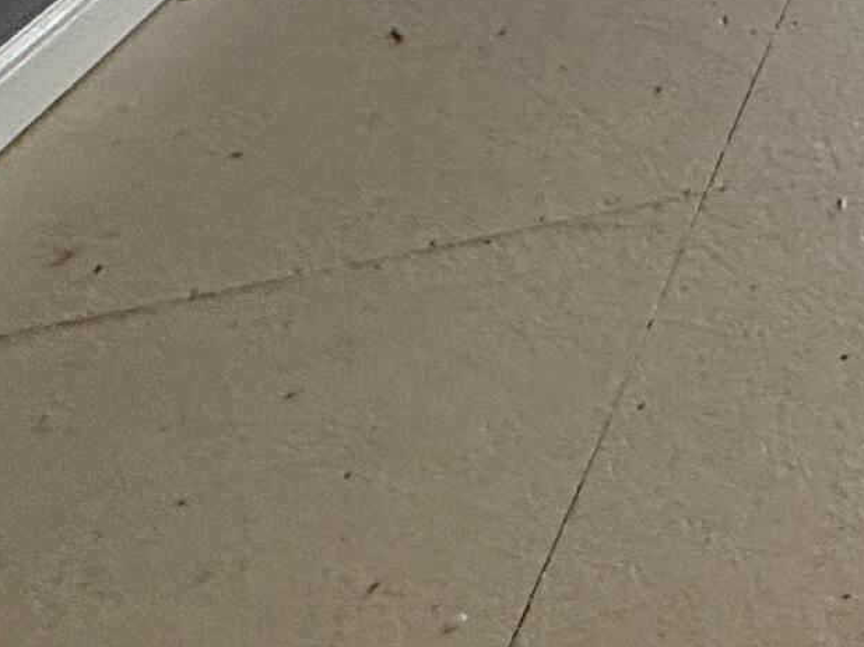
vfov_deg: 14.7
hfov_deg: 17.2
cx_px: 1859
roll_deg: -0.2
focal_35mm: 68
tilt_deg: -2.5
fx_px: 1697
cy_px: -864
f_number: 2.2
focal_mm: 2.22
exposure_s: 1/99
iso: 125
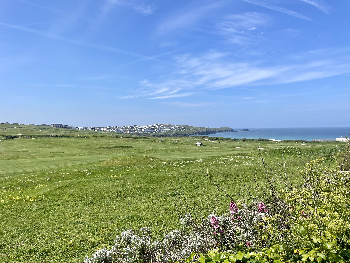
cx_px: 175
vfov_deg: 53.1
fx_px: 263
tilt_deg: -0.2
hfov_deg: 67.3
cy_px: 132
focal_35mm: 26
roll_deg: +0.5
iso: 32
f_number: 1.6
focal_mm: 4.2
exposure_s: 1/3731
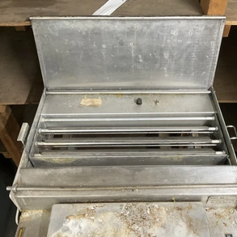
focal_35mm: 35
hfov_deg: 47.1
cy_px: 117
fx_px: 271
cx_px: 137
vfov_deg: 47.2
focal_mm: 3
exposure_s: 1/40
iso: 200
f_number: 1.8
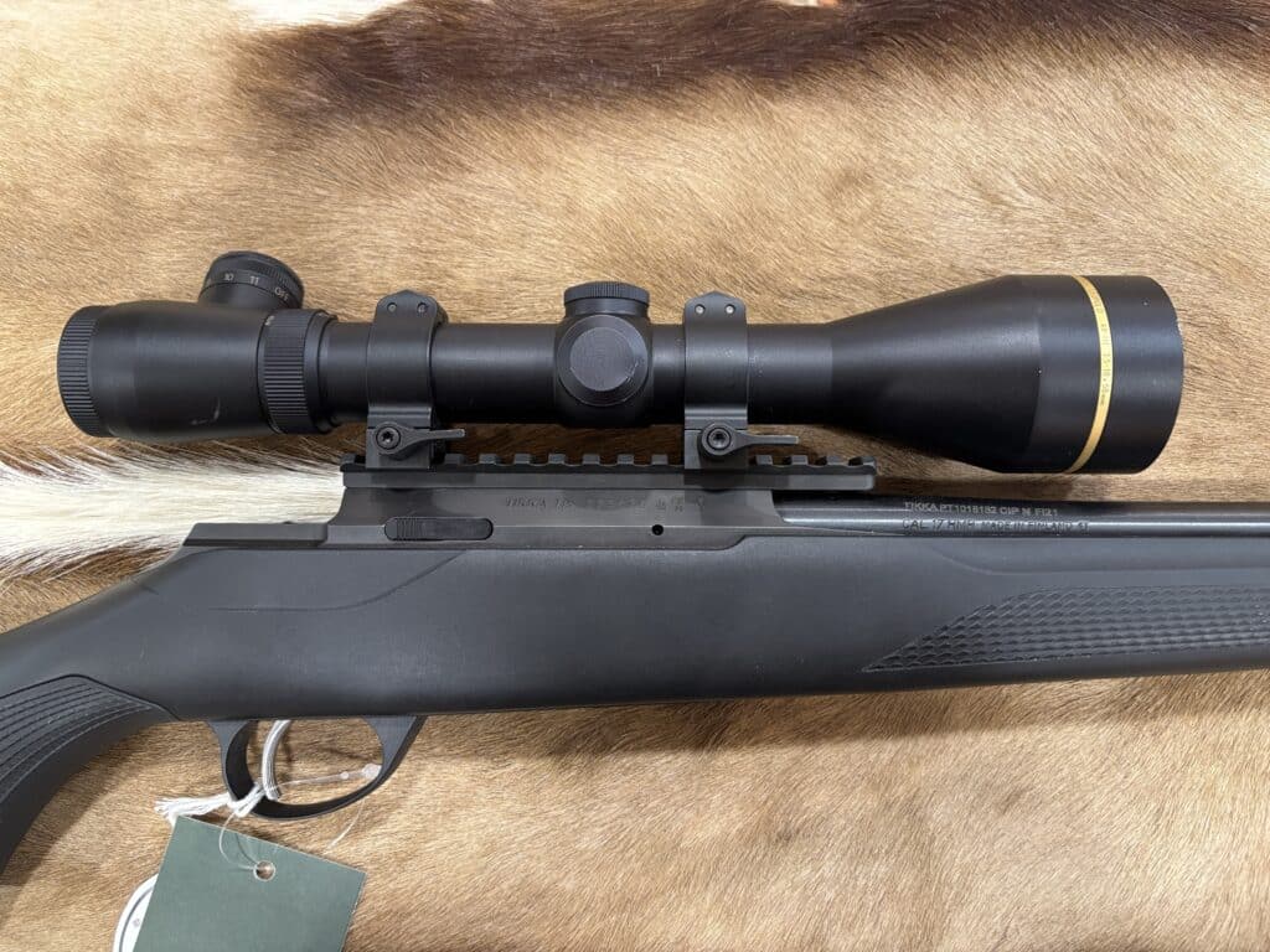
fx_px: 954
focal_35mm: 26
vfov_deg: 53.1
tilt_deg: -81.1
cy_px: 476
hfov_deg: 67.3
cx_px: 635
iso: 320
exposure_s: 1/60
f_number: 1.6
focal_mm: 5.96
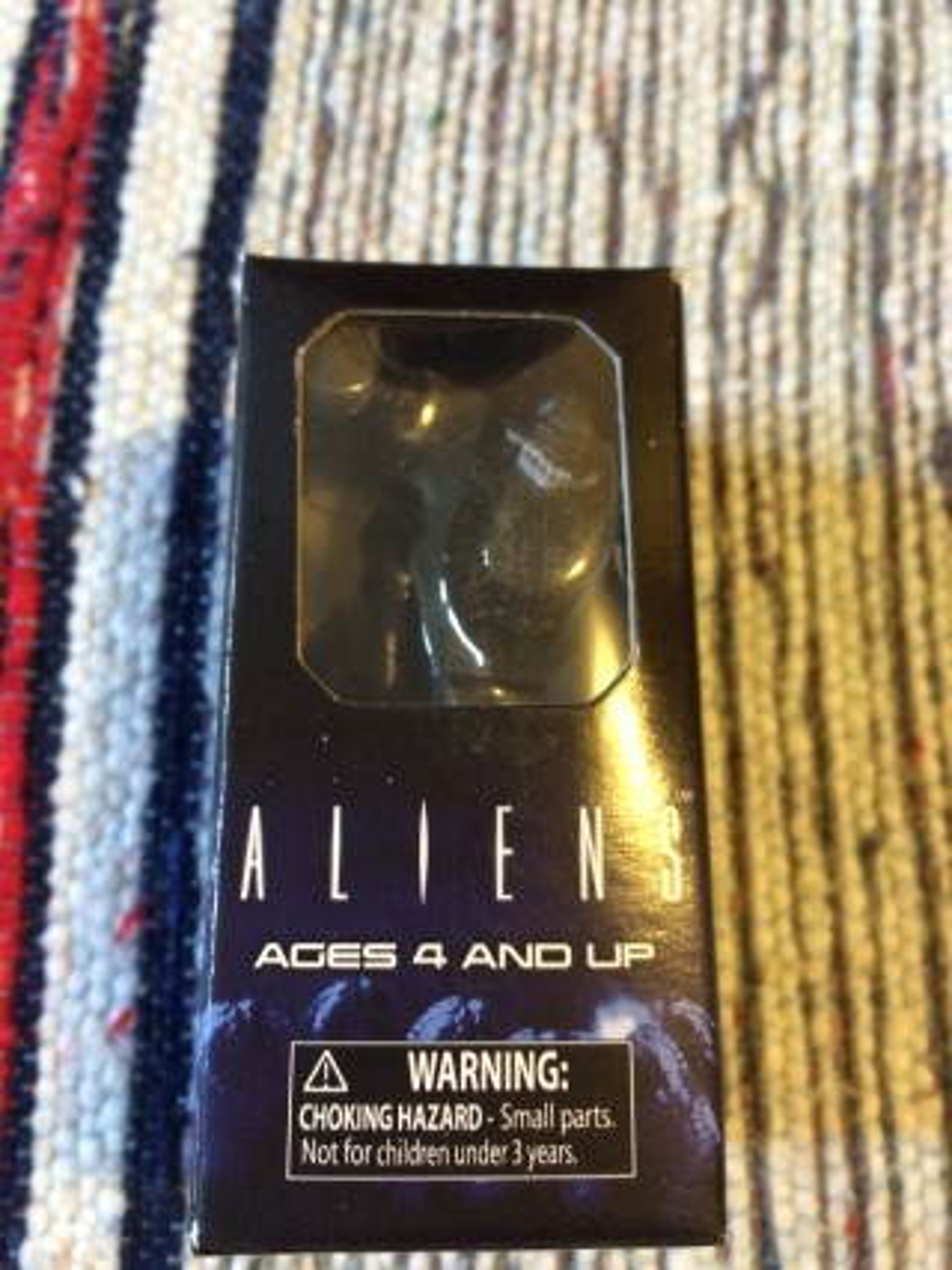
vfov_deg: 61.7
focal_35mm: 29
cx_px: 476
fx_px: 1064
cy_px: 635
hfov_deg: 48.2
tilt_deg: -77.3
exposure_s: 1/17
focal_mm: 4.15
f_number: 2.2
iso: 320
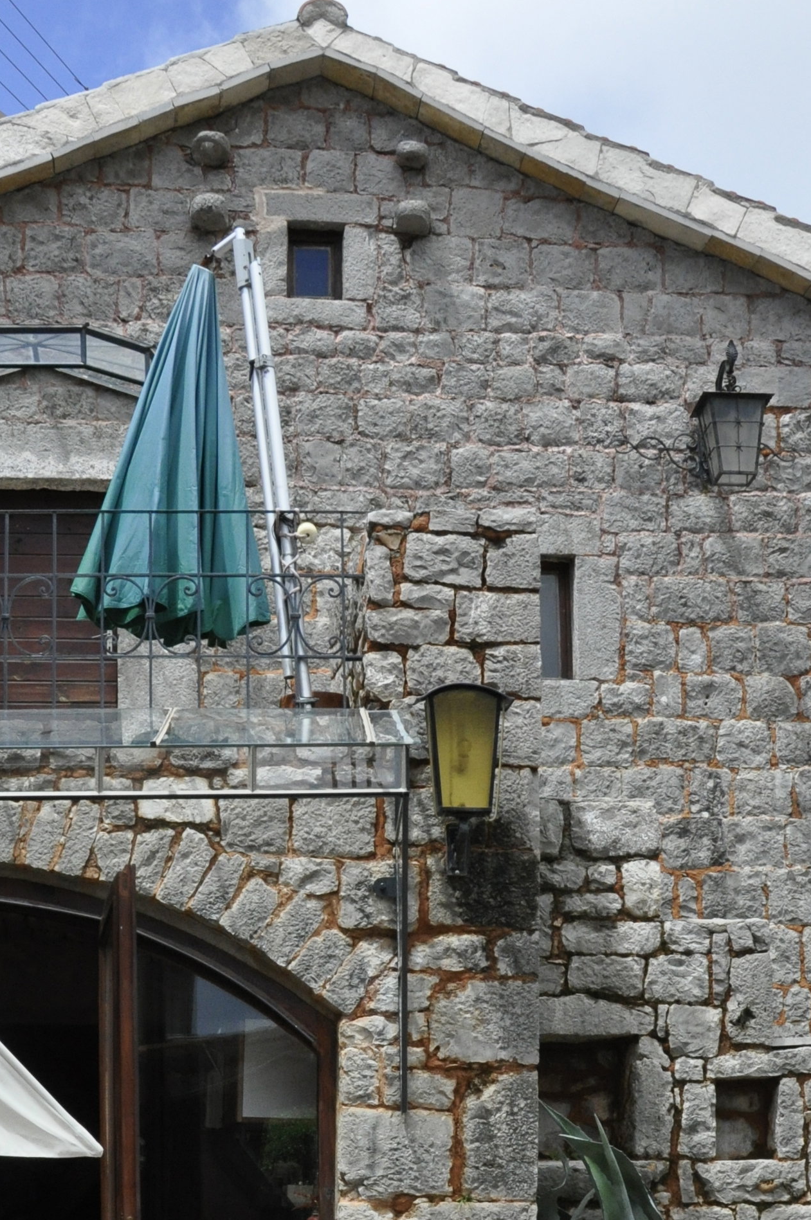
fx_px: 2066
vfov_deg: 31.7
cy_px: 1048
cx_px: 441
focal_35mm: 61
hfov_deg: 22.2
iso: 800
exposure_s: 1/640
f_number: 13
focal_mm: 18
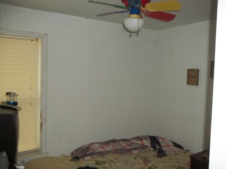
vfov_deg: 42.9
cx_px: 113
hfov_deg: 55.4
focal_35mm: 33
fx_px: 215
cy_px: 84
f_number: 3.3
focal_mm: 5.9
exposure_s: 1/30
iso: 160
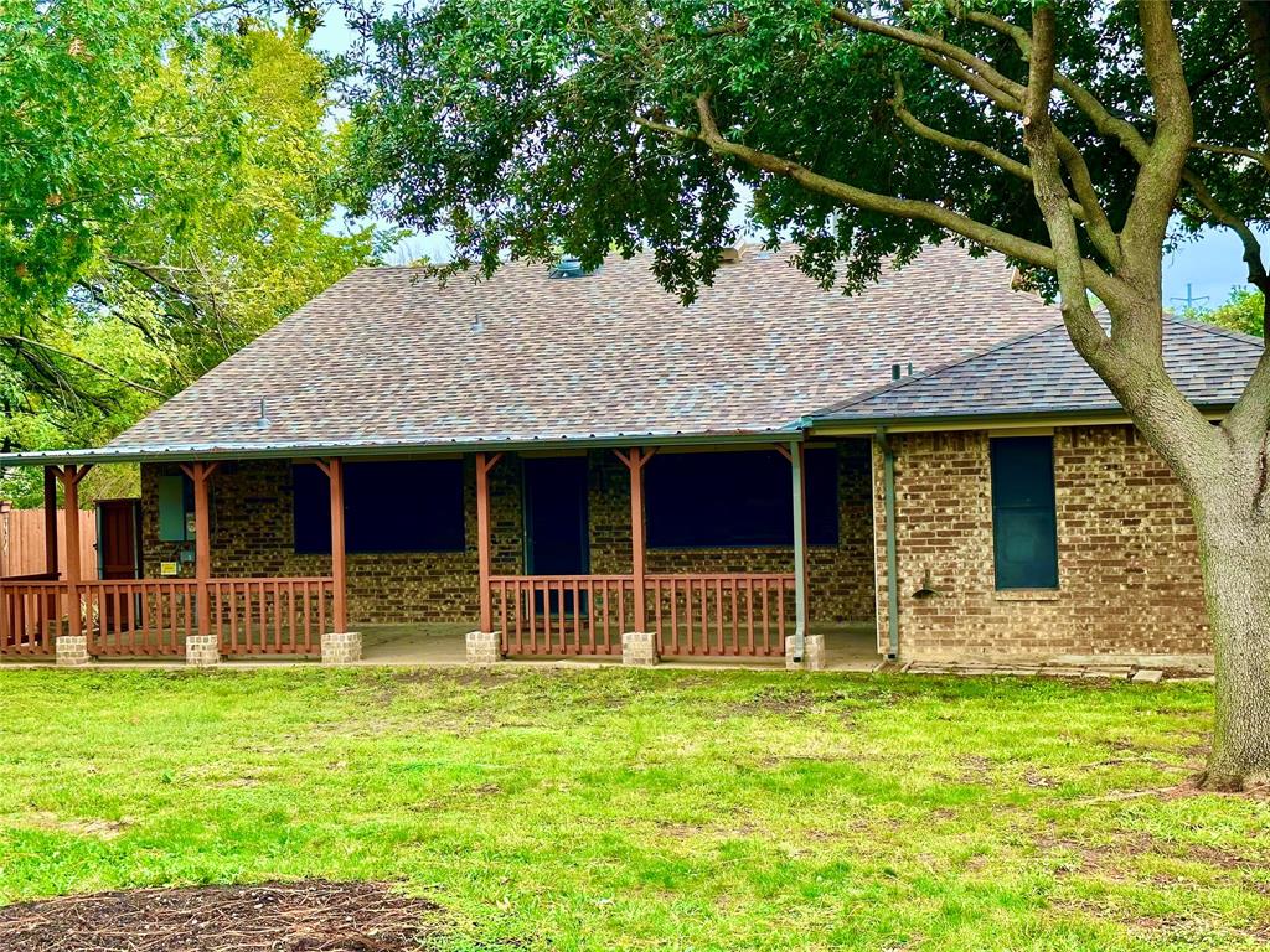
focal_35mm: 48
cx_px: 635
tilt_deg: -0.9
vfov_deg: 30.3
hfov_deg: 39.7
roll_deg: +1.2
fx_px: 1761
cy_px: 476
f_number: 1.78
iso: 64
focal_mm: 6.86
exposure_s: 1/337
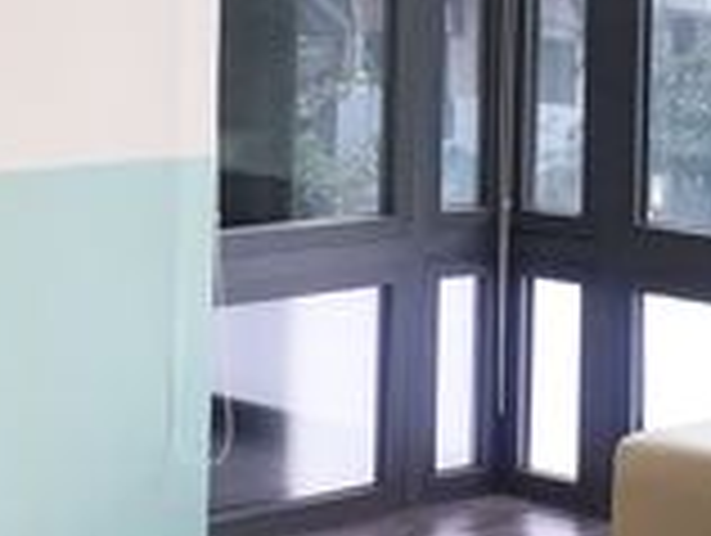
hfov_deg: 14.4
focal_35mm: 137
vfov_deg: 10.7
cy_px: -113
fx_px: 2818
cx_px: 256
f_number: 2.2
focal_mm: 4.15
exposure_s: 1/33
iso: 64
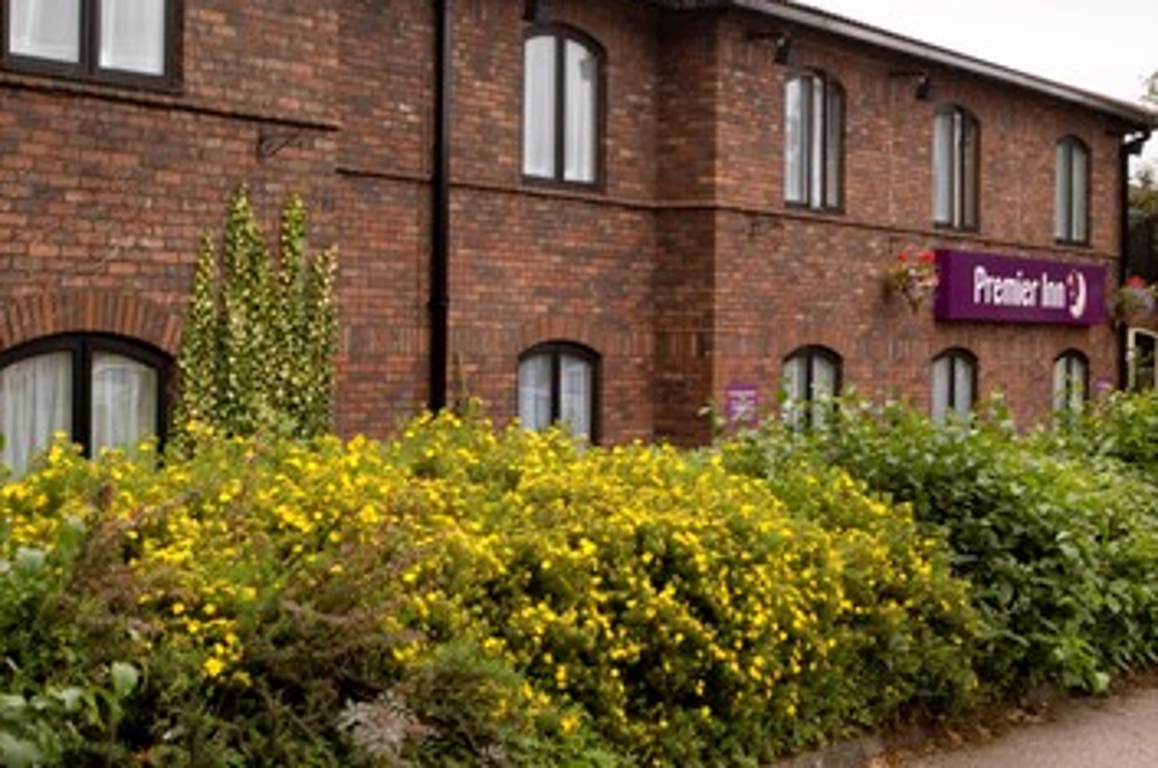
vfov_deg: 22.2
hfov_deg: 32.9
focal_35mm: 61
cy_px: 358
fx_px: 1959
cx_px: 584
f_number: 10
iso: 200
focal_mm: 28
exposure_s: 1/50
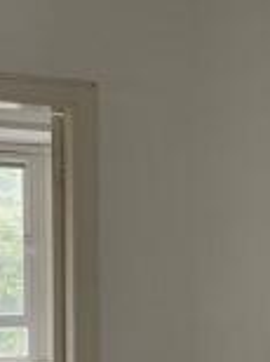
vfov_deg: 25.6
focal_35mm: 74
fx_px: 772
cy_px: 319
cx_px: 195
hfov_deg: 19.7
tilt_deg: -0.3
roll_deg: +0.4
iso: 125
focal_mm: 4.2
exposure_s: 1/65
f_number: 1.6
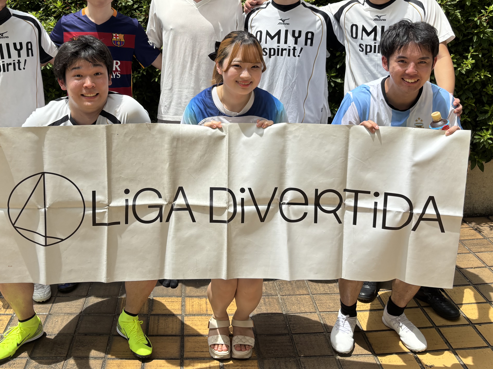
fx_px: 555
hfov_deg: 47.5
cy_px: 106
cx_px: 189
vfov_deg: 36.2
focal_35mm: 39
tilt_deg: -12.3
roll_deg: -0.5
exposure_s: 1/1751
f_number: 1.6
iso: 50
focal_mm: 5.96
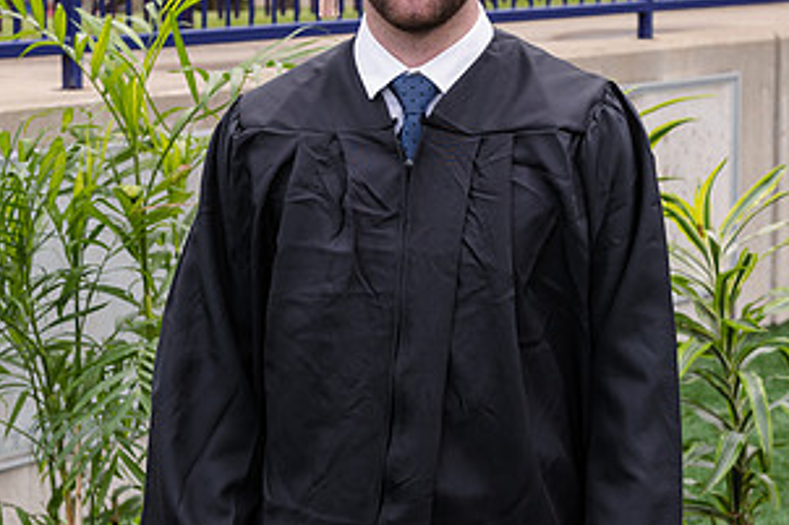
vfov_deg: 13.6
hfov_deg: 20.4
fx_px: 2190
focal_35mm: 100
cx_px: 355
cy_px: 168
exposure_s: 1/200
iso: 160
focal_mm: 52
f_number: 5.6
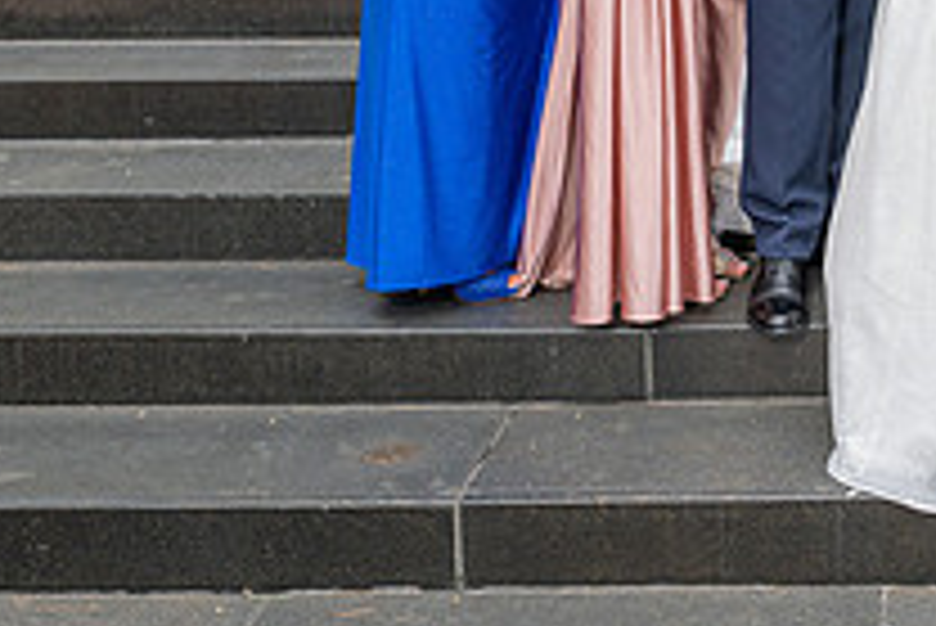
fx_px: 1847
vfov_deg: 18.3
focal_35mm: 71
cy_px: -119
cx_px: 981
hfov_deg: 26.6
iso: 200
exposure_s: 1/200
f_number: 5.6
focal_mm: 25.5
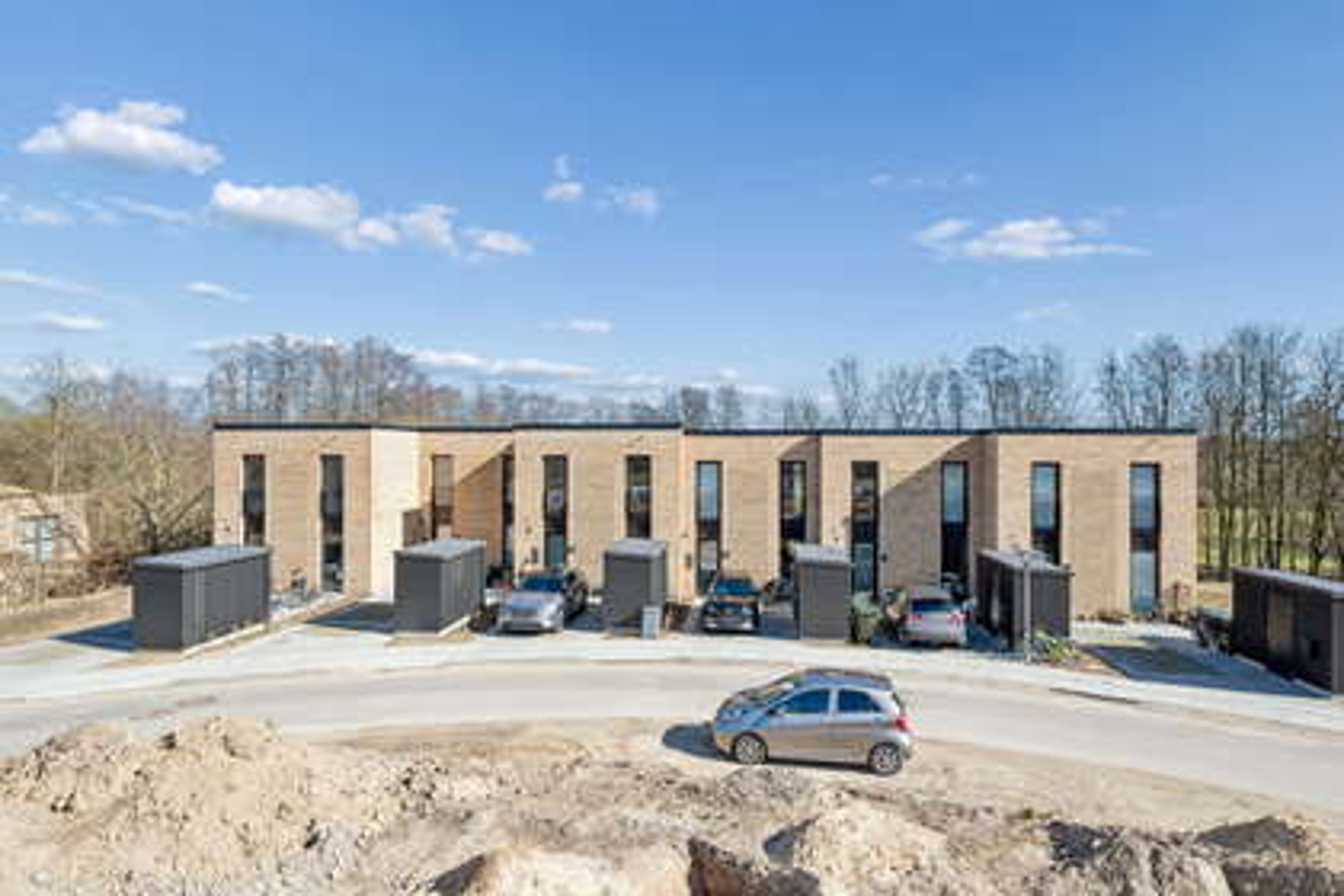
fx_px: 691
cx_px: 672
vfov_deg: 65.9
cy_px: 448
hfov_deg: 88.4
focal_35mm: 18
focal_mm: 18.5
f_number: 5
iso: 1250
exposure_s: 1/8000
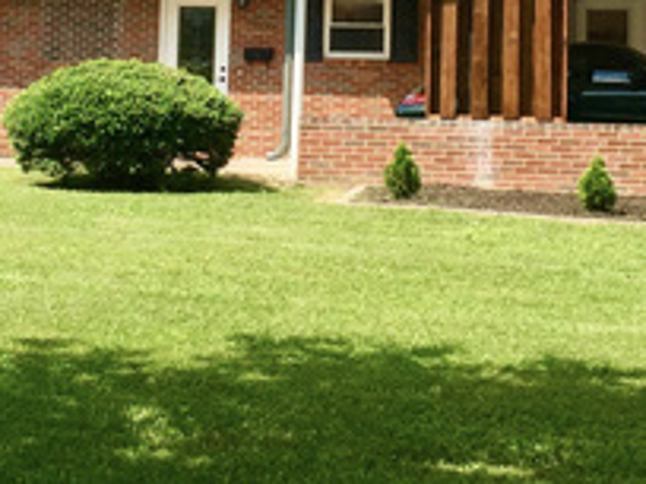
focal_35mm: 95
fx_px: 1773
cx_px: 274
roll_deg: -3.8
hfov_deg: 20.6
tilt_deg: +6.9
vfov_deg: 15.1
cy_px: -76
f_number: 2.2
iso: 32
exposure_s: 1/1364
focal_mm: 4.15
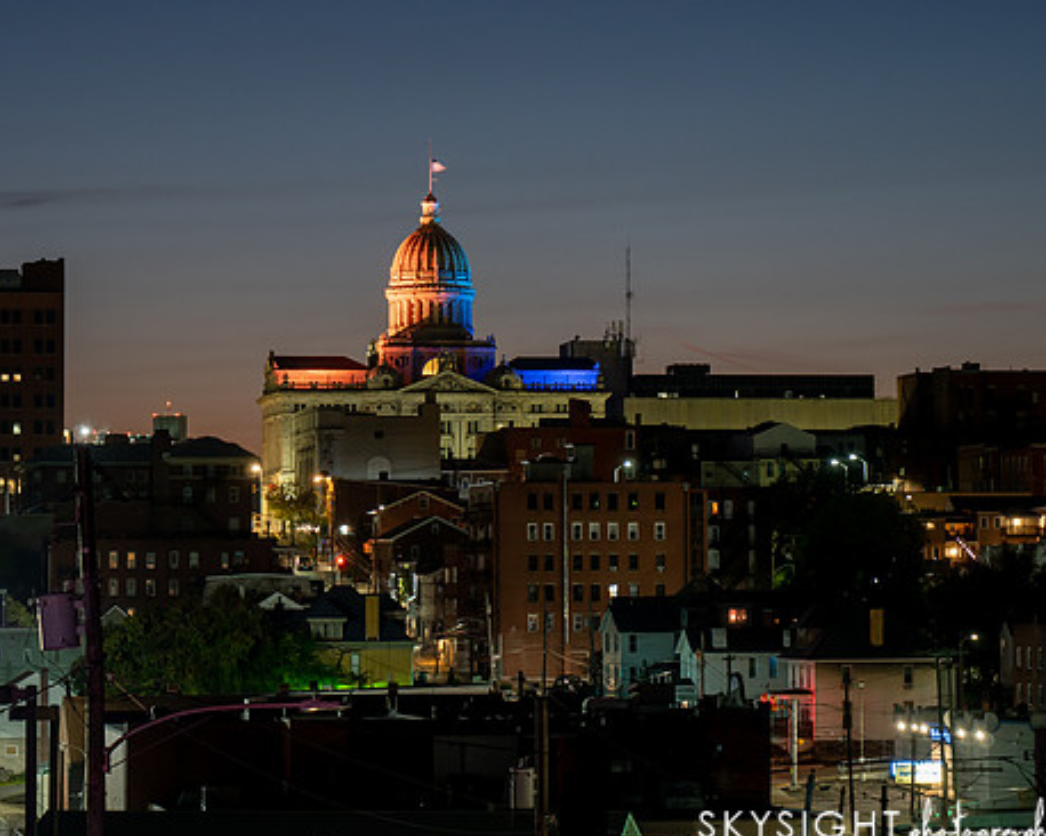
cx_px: 432
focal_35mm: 157
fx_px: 4858
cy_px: 377
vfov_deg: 9.8
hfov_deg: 12.3
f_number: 4
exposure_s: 1.3
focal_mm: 60
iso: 125
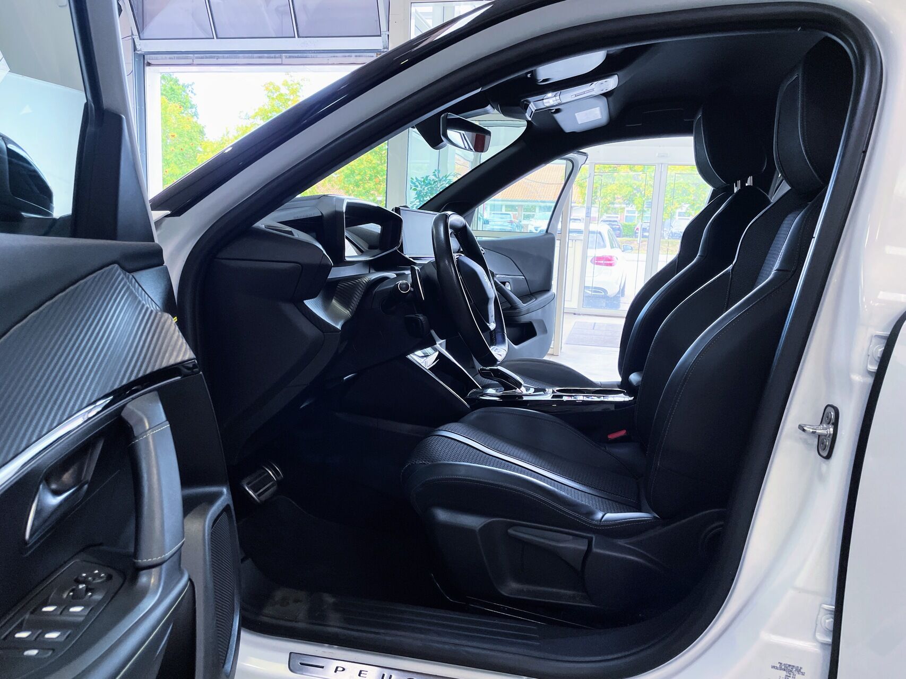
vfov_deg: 53.1
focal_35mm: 26
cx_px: 453
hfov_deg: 67.3
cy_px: 340
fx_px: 680
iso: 40
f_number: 1.6
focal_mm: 4.2
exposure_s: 1/100
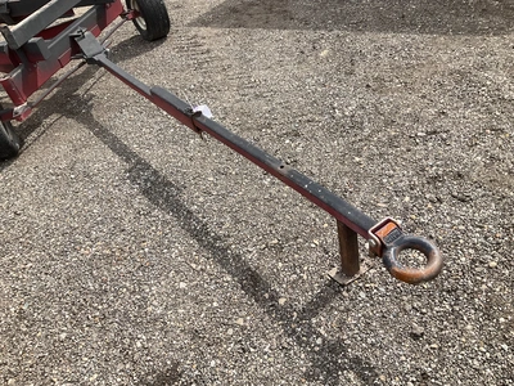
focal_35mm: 29
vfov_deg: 48.2
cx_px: 257
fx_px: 431
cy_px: 193
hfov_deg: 61.7
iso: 25
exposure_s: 1/997
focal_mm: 3
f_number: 1.8
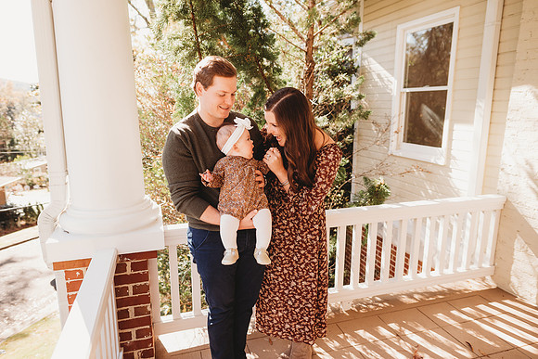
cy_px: 180
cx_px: 269
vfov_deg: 53.2
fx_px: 359
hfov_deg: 73.7
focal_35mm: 24
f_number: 2.8
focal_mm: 24
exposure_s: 1/320
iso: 200
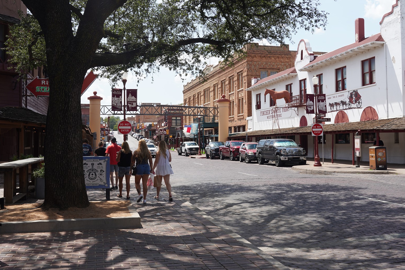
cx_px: 257
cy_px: 99
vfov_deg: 36.6
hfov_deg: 52.5
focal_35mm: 36
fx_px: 405
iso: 100
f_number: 11
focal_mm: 28
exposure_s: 1/100
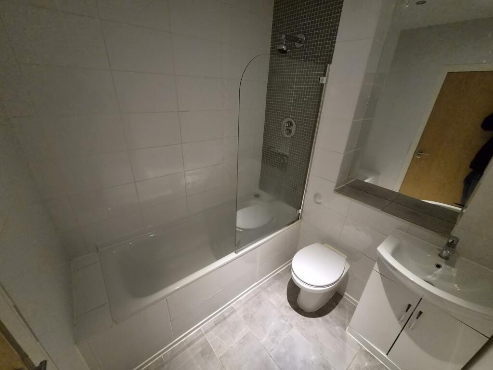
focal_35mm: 13
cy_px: 185
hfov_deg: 106.2
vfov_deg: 89.9
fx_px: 185
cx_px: 246
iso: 1000
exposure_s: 1/50
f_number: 2.2
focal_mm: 2.2
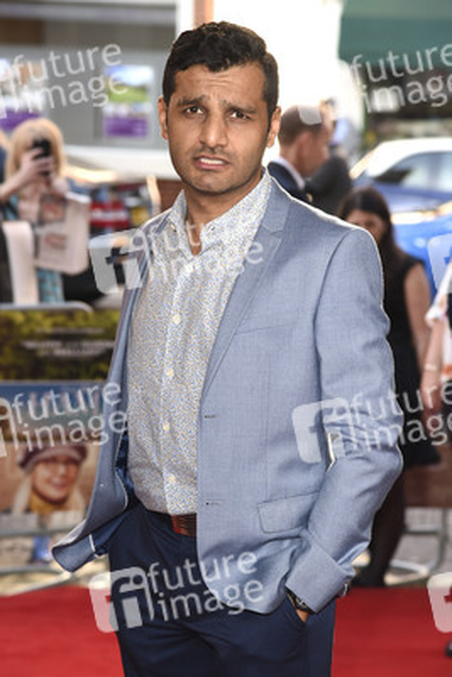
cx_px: 226
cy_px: 338
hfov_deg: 11.4
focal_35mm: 120
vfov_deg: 17.1
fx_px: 2258
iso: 800
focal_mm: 120
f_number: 5.6
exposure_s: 1/250
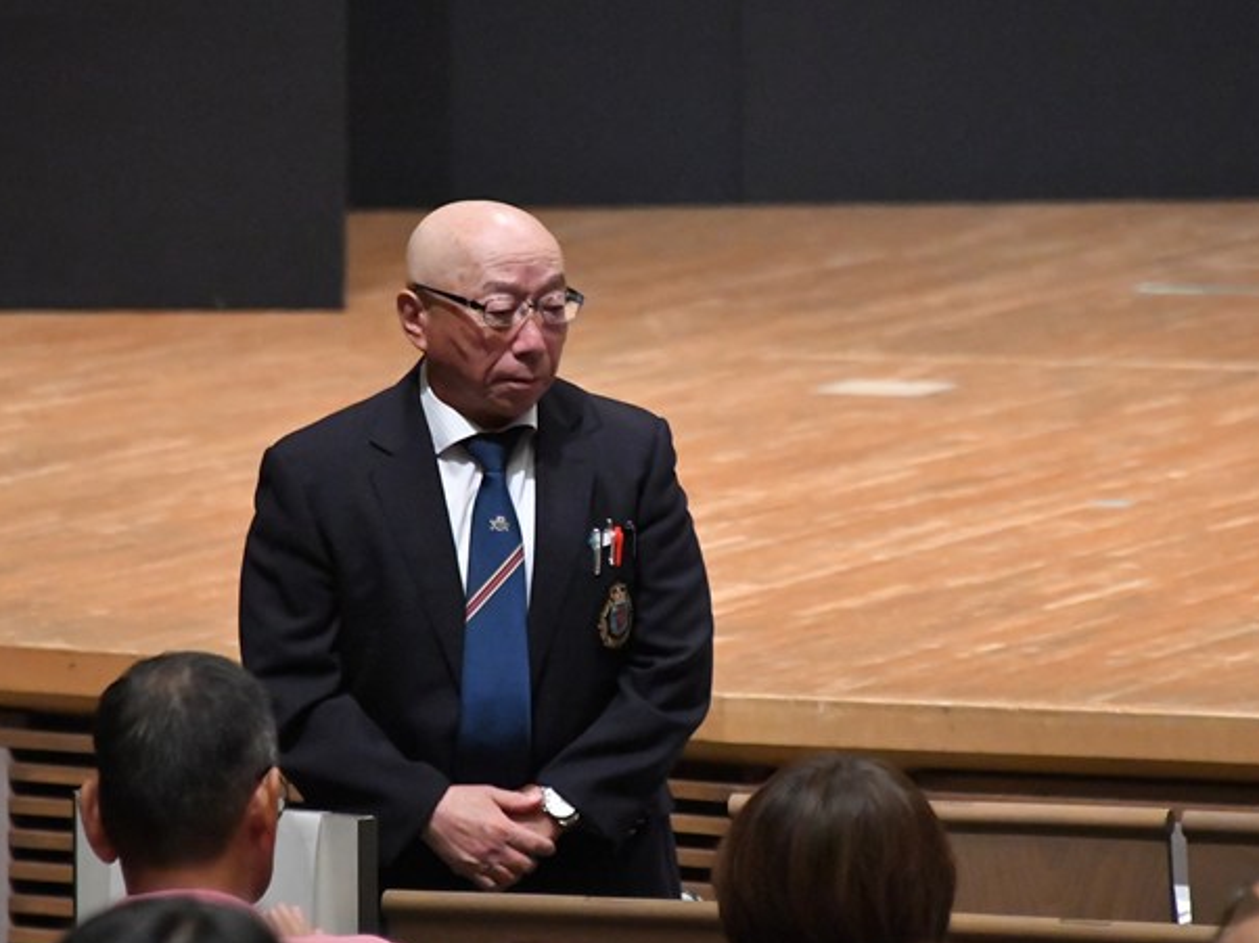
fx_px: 20250
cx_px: 591
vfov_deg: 2.7
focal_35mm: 557
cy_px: 470
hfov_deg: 3.6
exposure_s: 1/400
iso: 12800
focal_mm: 300
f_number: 5.6
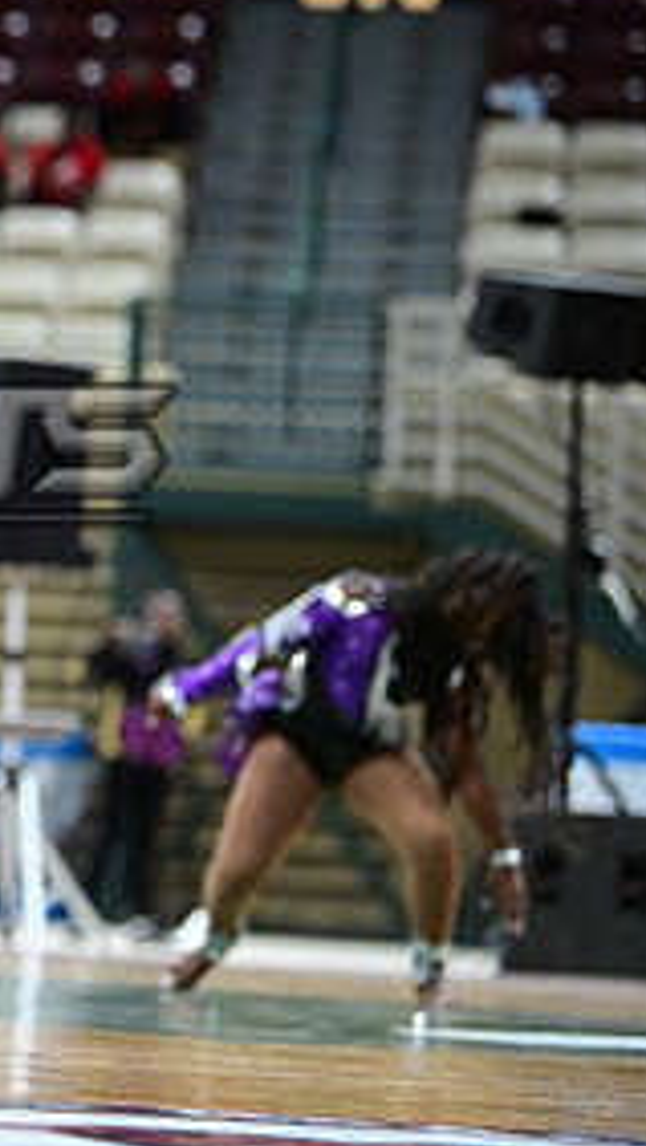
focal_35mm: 258
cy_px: 398
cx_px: -483
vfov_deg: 8.4
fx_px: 7843
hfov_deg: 4.7
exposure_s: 1/1000
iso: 6400
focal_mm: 120
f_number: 3.2
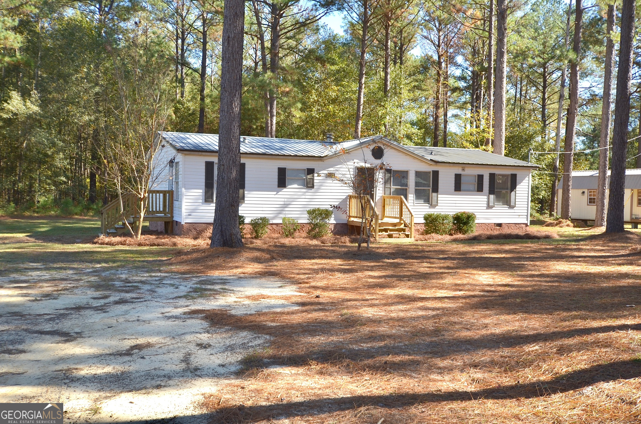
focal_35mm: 36
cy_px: 212
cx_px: 320
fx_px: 640
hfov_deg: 53.2
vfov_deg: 36.7
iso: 200
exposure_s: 1/200
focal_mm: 24
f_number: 8
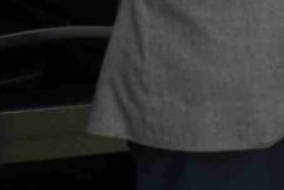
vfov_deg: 2.3
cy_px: -189
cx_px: 223
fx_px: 4645
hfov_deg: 3.5
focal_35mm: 588
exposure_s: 1/800
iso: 3200
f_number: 2.8
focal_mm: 81
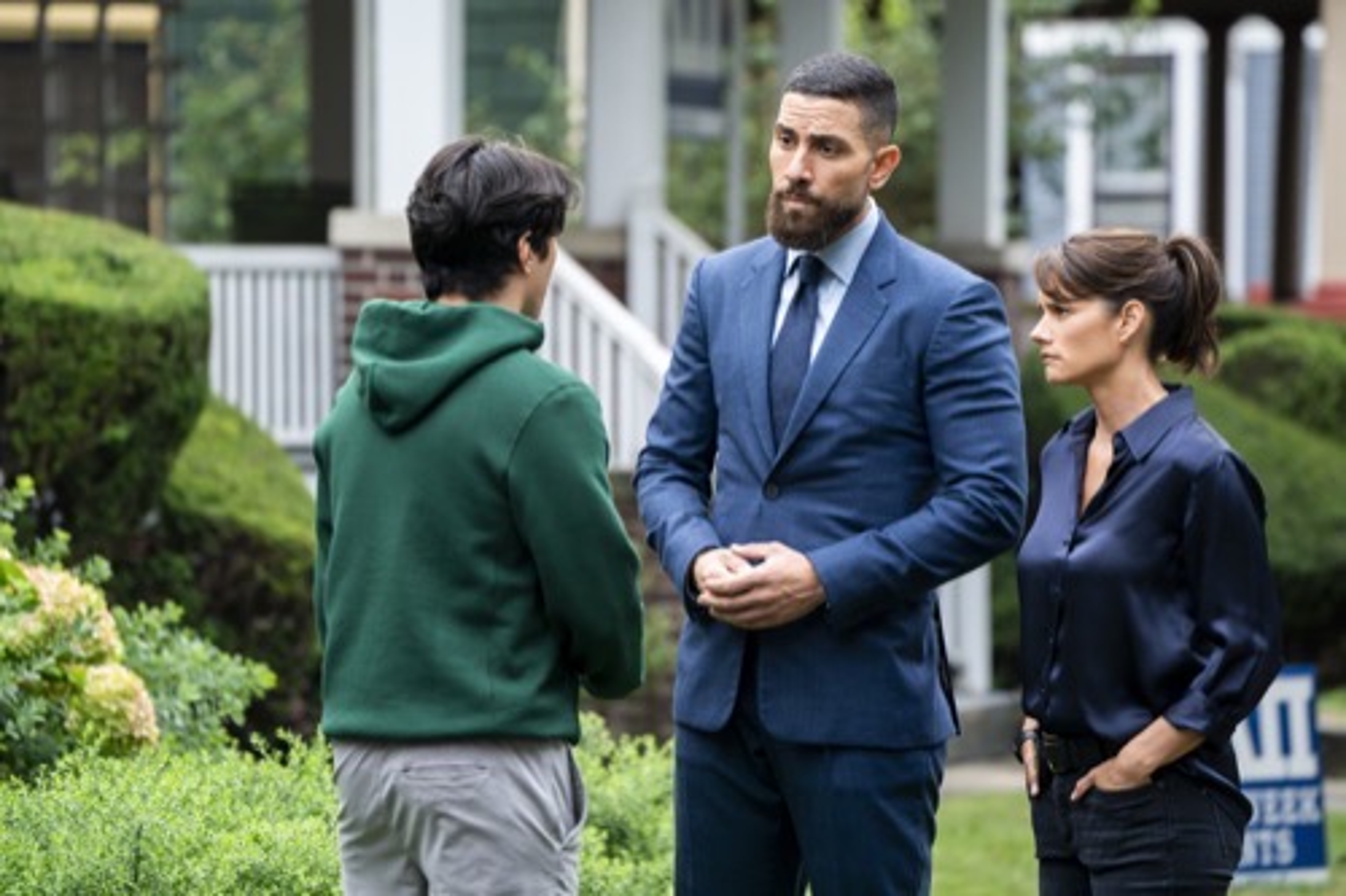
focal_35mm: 262
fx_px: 9792
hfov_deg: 7.9
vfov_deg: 5.2
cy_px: 448
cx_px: 673
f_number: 5.6
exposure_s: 1/400
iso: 800
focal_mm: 262
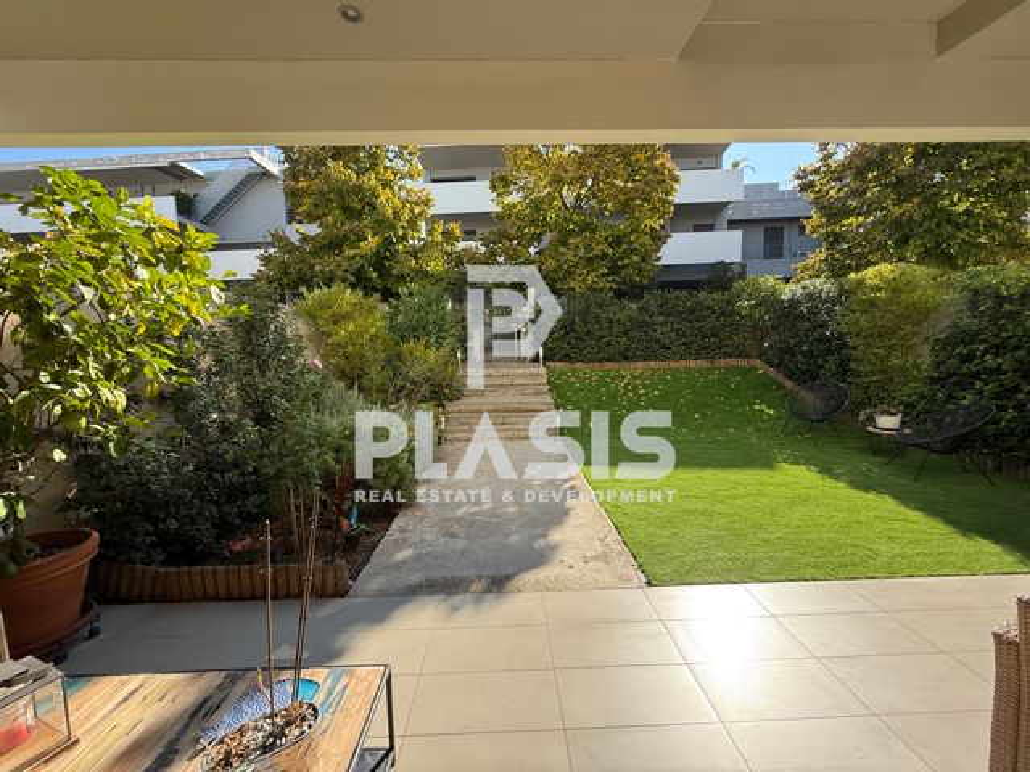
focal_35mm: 14
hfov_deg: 102.1
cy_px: 386
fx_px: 417
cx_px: 515
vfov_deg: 85.7
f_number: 2.2
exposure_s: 1/564
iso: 64
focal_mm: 2.22
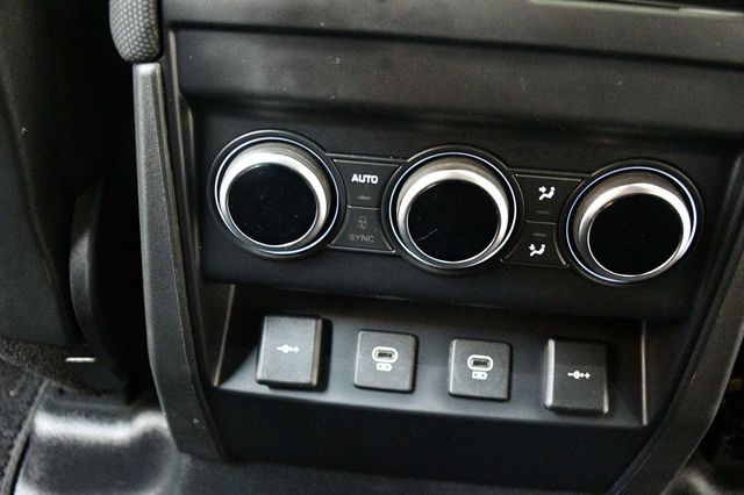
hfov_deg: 48.5
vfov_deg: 33.4
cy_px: 248
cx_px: 372
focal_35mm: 40
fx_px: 826
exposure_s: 1/20
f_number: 4
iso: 12800
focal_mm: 27
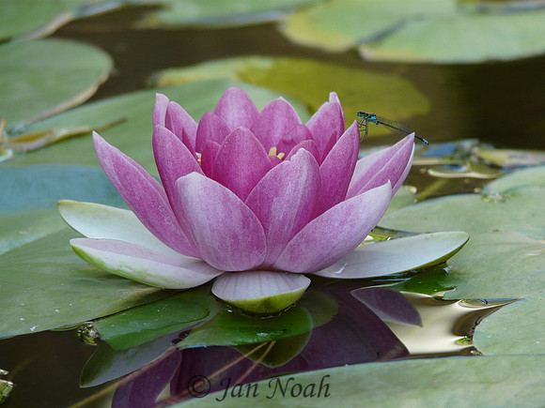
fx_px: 6266
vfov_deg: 3.7
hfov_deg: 5.0
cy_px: 204
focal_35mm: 398
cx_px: 272
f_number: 3.6
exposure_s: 1/100
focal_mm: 65.3
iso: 125
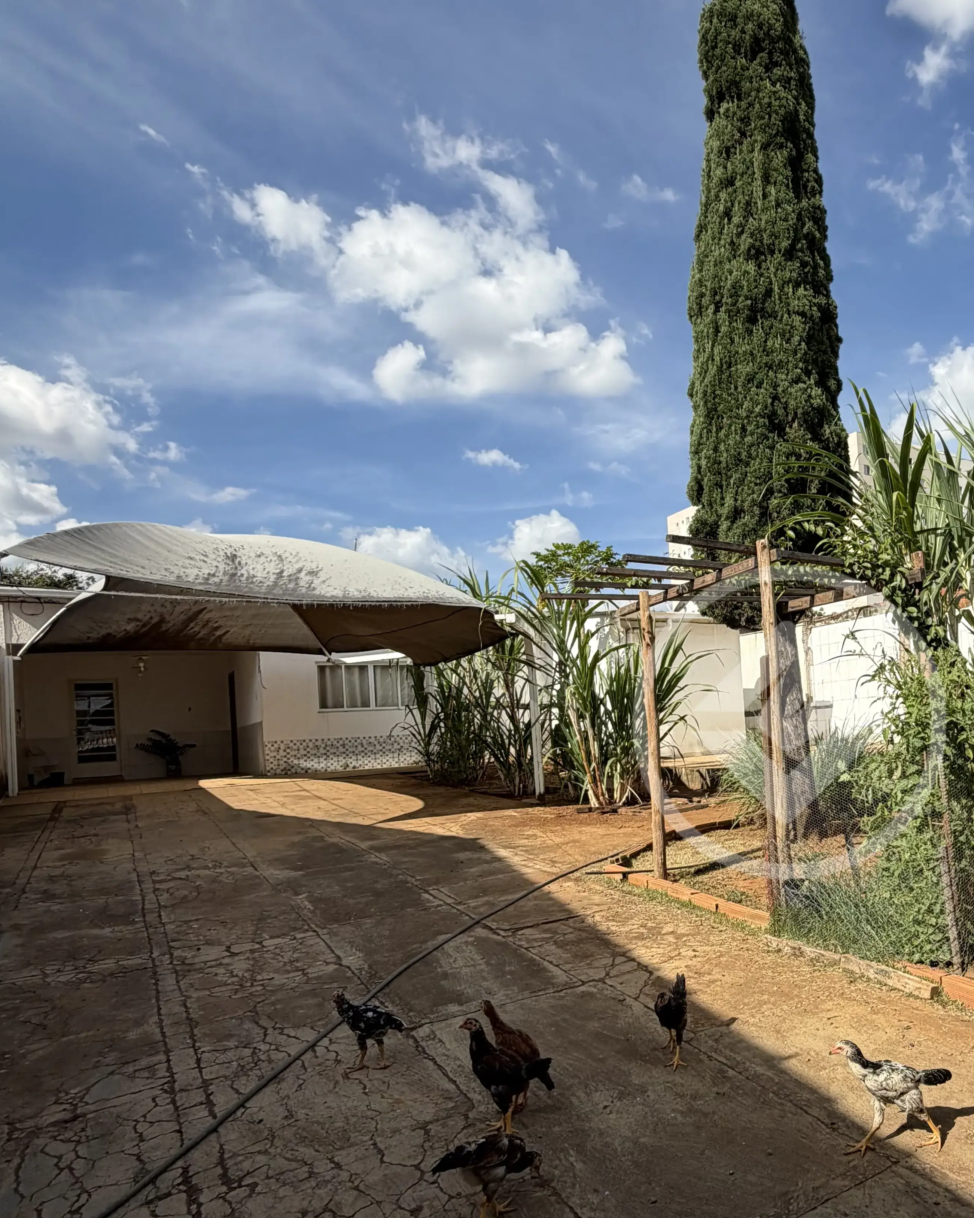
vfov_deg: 69.7
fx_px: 865
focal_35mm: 24
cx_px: 789
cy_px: 722
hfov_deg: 54.4
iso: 20
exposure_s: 1/770
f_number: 2.2
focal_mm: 2.22
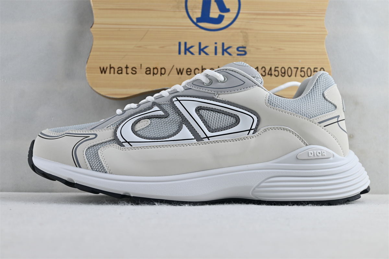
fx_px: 511
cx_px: 194
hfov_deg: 41.7
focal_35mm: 47
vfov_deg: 28.5
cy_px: 130
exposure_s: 1/50
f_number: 5
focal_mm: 31.5
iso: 100
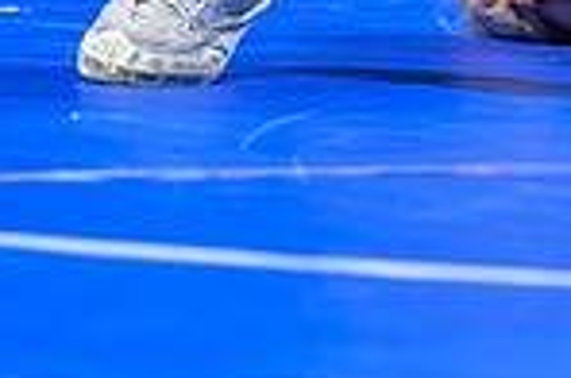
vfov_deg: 1.8
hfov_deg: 2.7
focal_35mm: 755
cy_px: -130
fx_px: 11949
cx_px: 1094
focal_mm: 140
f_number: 2.8
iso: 3200
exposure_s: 1/800
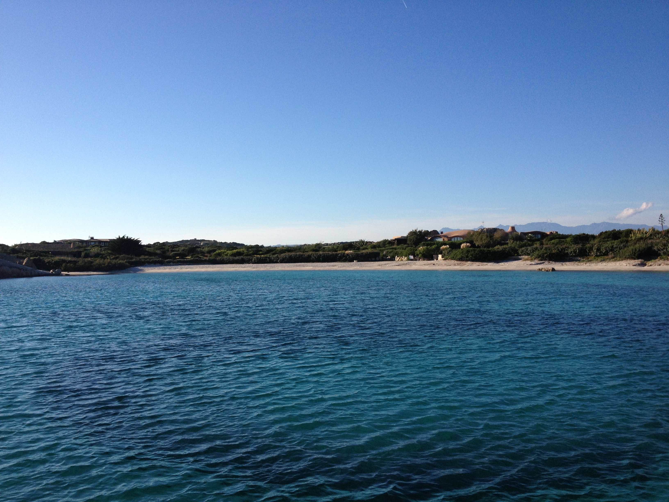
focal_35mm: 35
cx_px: 334
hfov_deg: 52.6
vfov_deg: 40.7
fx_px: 676
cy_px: 251
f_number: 2.4
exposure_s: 1/1972
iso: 64
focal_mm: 4.28
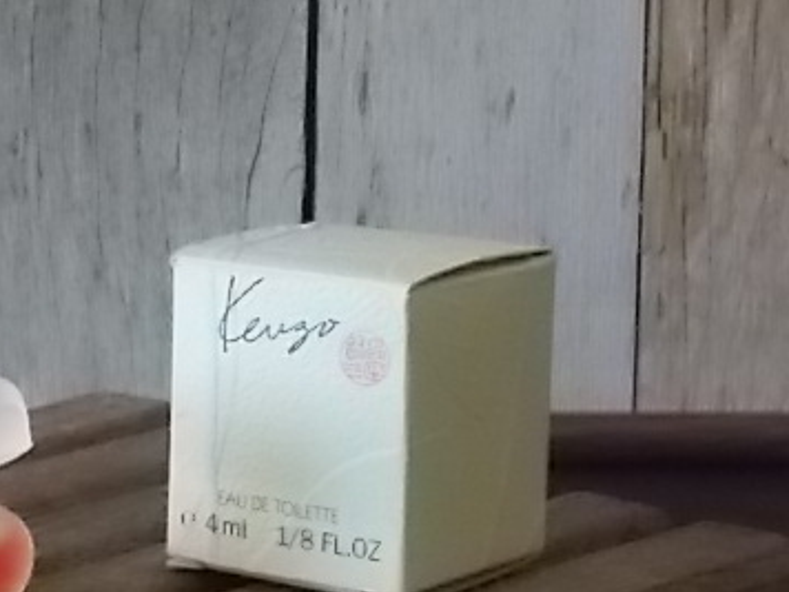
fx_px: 4627
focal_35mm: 203
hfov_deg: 9.7
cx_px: 84
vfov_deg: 7.3
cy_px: 399
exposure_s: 1/60
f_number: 6
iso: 800
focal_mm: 20.1
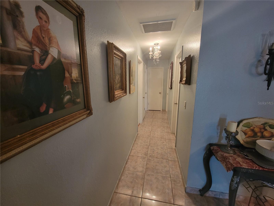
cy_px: 103
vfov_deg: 89.9
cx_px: 137
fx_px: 103
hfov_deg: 106.2
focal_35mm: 13
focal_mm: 2.2
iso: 400
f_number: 2.2
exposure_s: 1/30
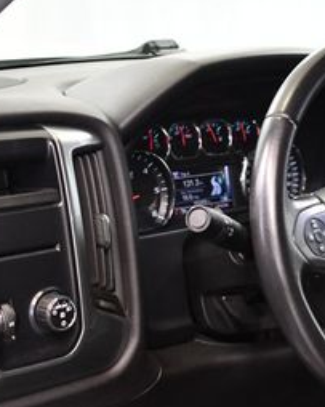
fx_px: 1023
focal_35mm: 85
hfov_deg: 17.7
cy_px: 247
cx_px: 311
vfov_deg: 22.5
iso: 3200
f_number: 4
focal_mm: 24
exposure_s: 1/60
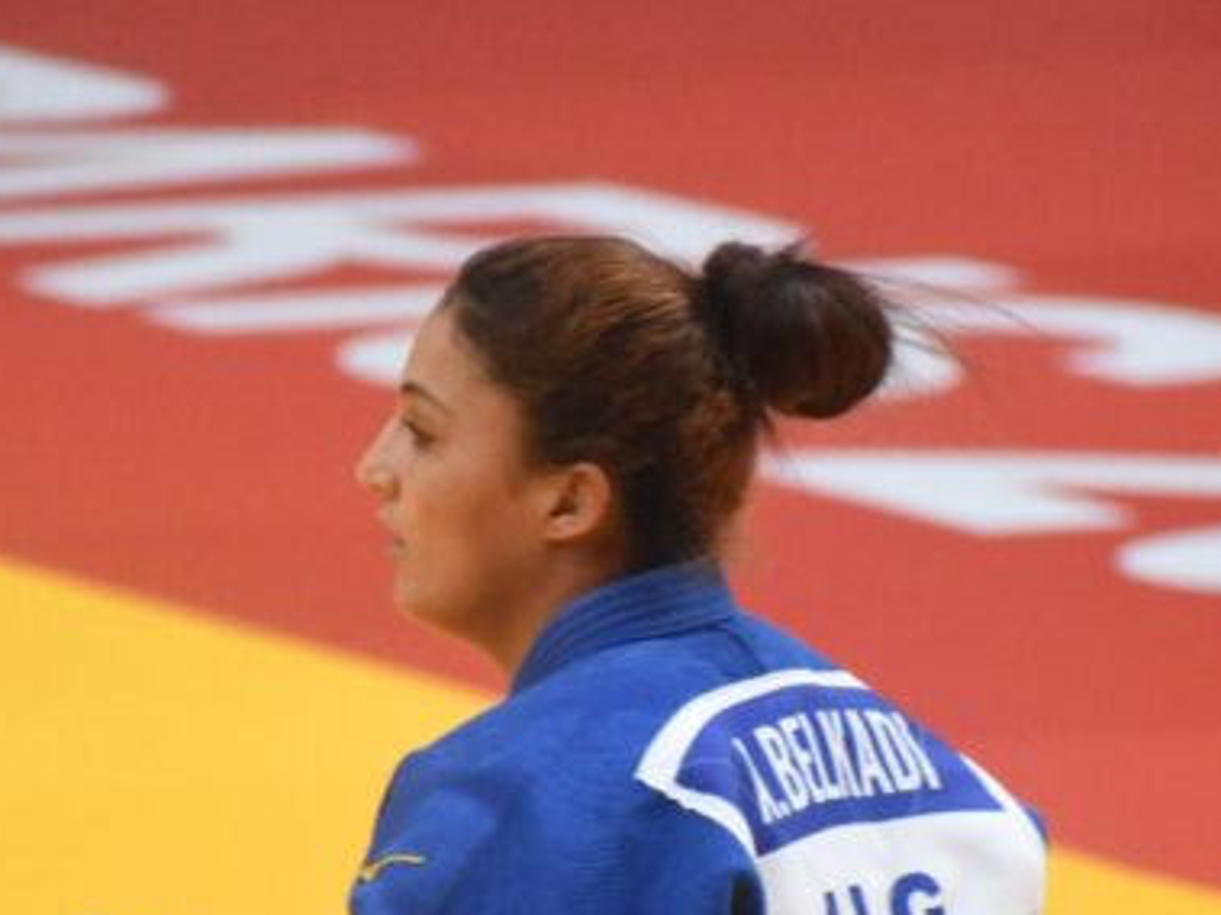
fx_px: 30889
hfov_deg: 2.3
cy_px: 741
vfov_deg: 1.7
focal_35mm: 876
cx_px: 677
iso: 6400
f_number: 7.1
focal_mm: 300
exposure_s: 1/500
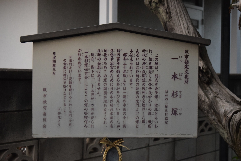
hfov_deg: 35.1
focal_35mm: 57
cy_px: 80
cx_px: 120
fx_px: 382
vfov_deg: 23.8
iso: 2800
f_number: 4.8
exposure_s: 1/500
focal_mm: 38
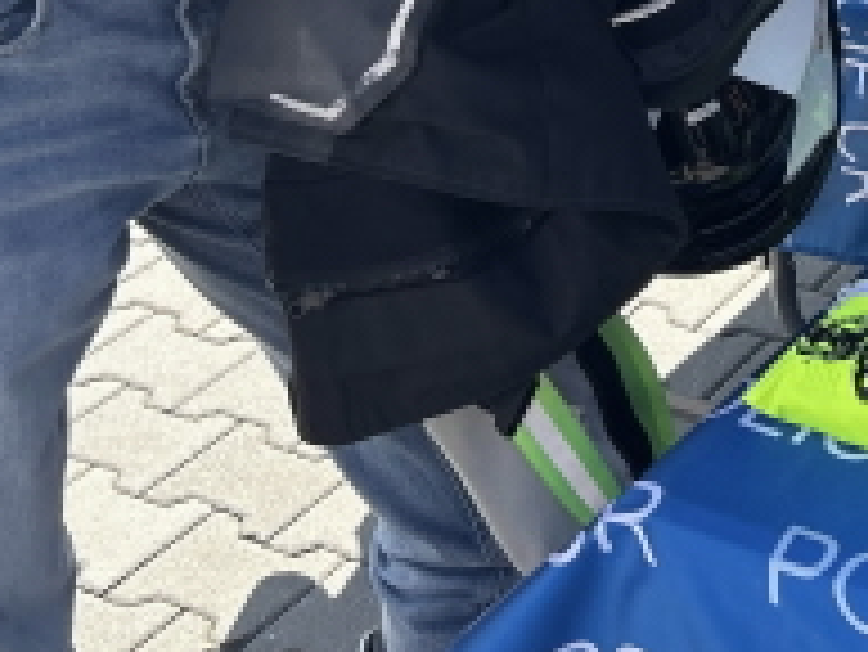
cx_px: 958
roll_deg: +2.0
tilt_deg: -12.9
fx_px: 2158
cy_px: -369
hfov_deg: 21.6
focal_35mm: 86
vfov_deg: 15.6
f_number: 1.5
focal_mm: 5.7
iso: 50
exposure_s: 1/1751
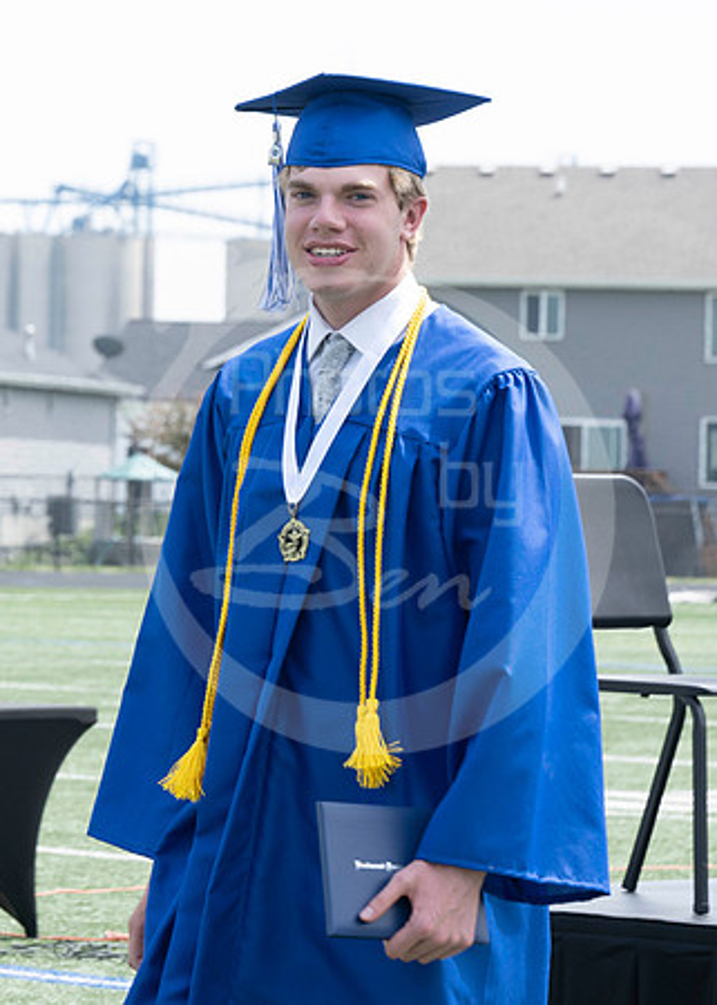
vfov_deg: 9.1
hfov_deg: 6.5
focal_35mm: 221
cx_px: -63
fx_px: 6299
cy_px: 305
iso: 200
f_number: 7.1
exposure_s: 1/250
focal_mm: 89
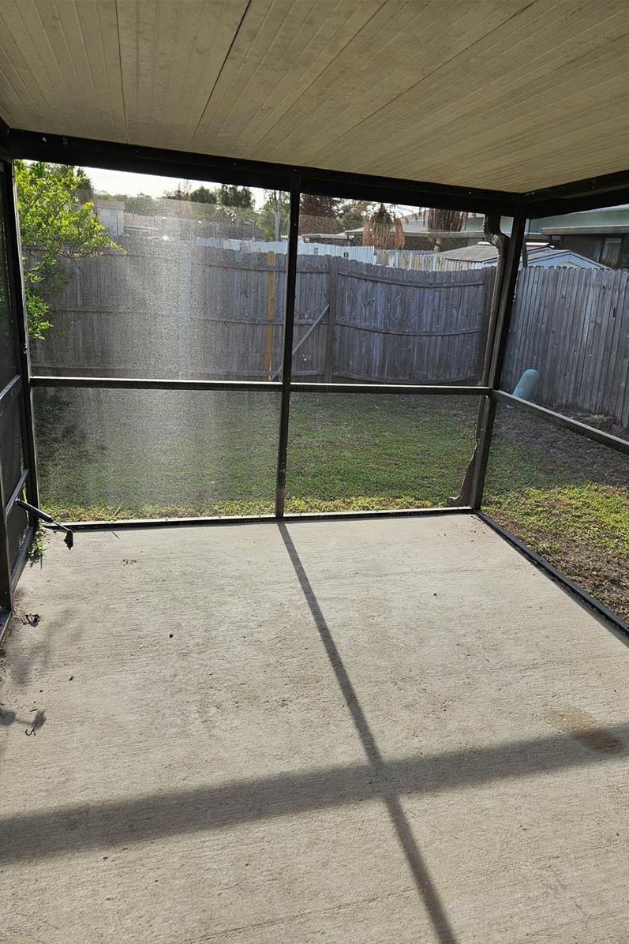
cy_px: 473
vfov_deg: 73.8
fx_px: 629
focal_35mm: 24
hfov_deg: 53.1
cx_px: 332
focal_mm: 5.4
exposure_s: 1/364
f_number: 1.8
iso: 25
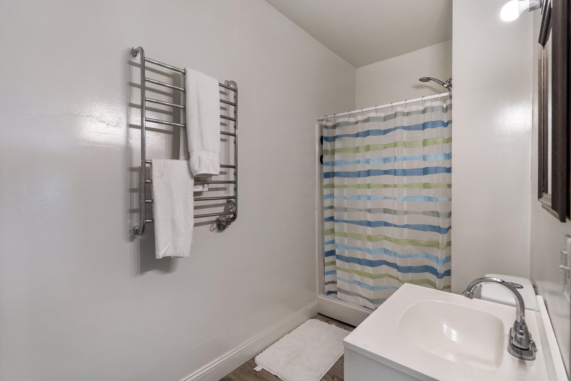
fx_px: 254
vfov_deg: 73.8
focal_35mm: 16
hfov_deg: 96.7
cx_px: 286
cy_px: 190
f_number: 8
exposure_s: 1/10
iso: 1250
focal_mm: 16
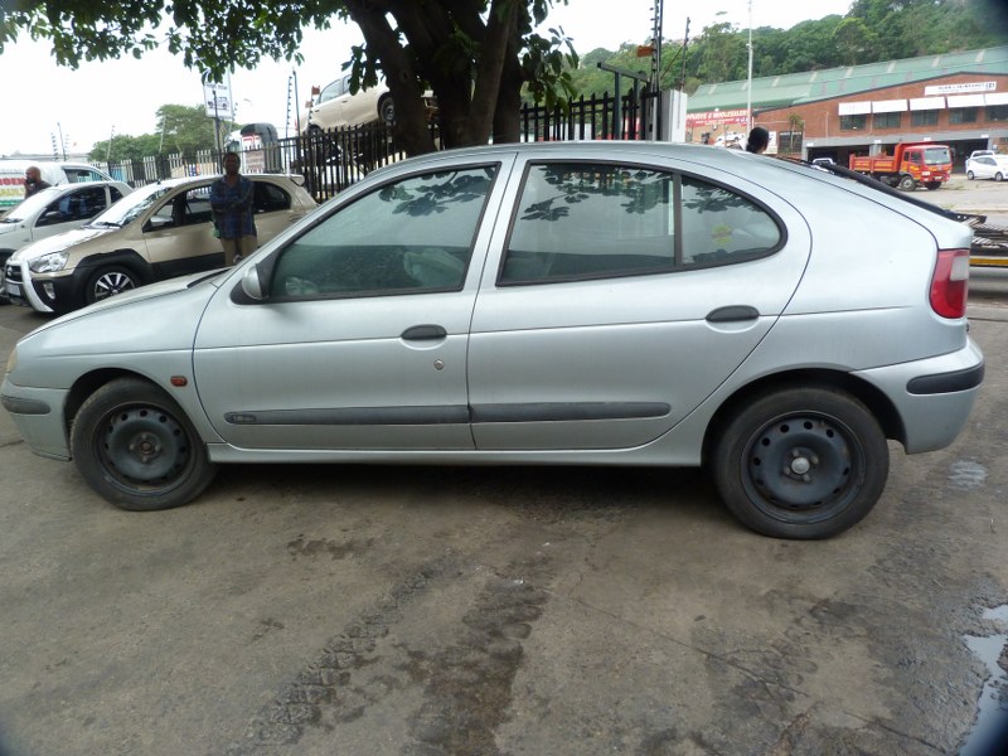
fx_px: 728
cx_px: 504
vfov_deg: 54.9
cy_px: 378
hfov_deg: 69.4
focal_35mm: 25
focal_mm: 4.5
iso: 160
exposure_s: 1/250
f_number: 3.2
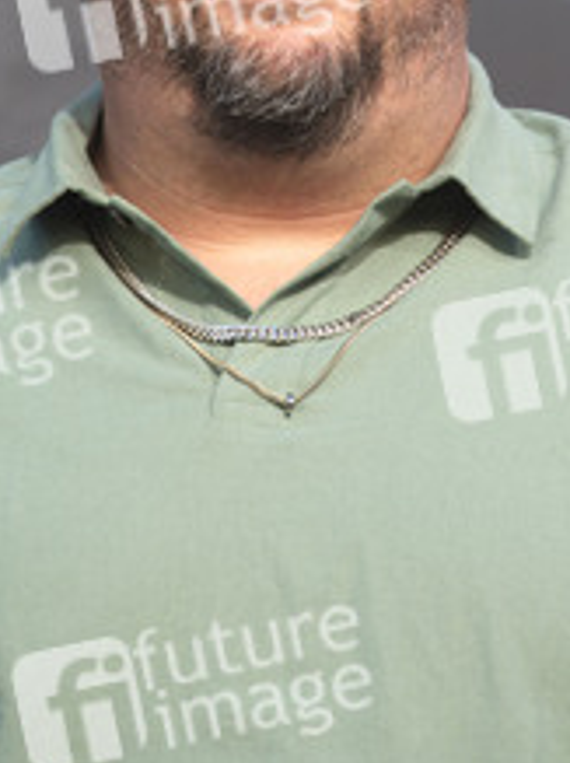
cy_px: 164
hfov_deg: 2.8
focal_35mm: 530
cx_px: 294
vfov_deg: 3.7
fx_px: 11659
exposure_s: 1/250
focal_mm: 300
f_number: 6.3
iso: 320
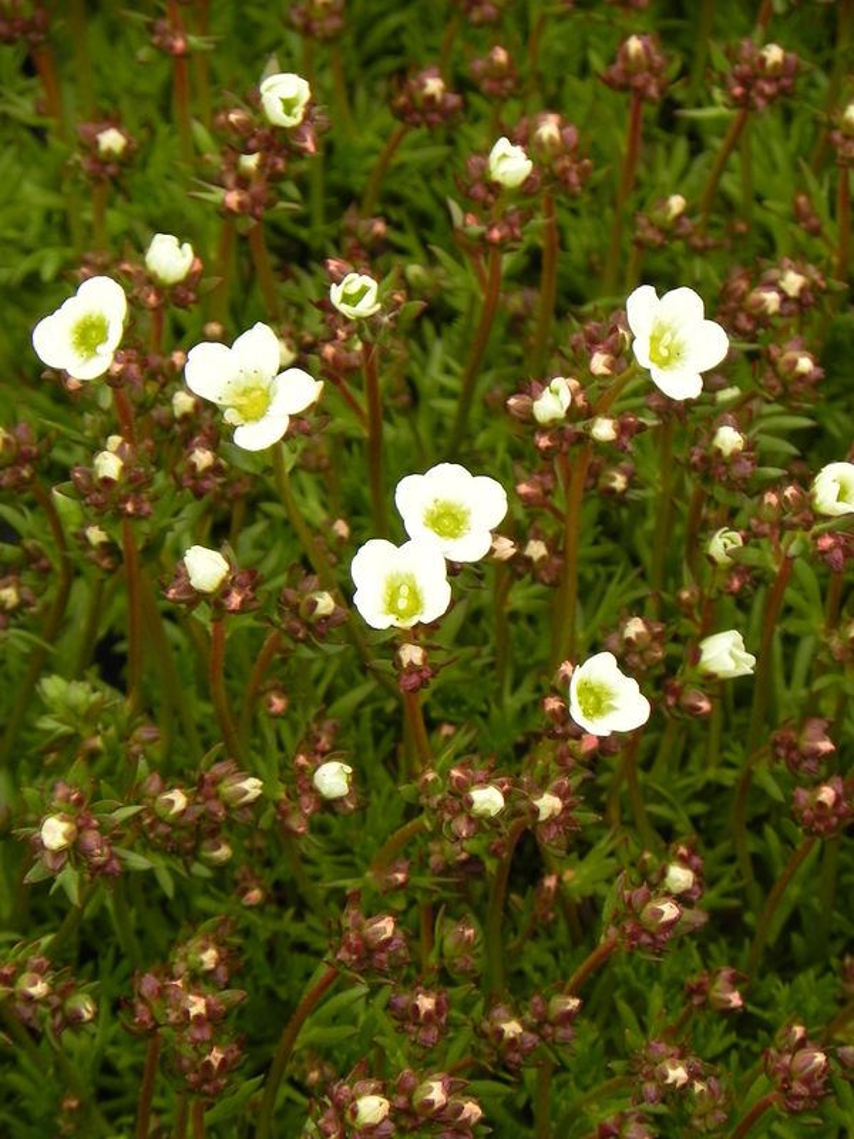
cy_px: 570
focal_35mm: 291
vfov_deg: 6.8
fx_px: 9572
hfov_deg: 5.1
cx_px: 427
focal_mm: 51.8
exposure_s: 1/320
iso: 160
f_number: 5
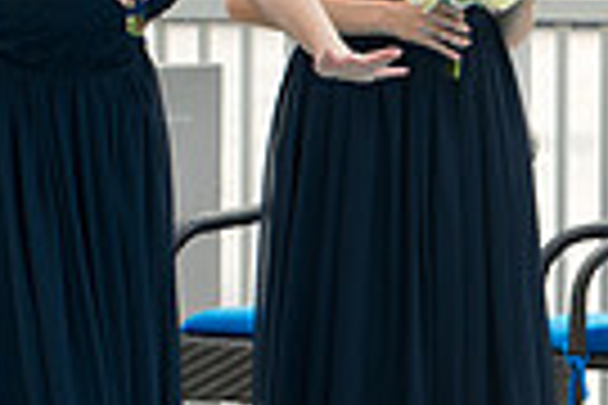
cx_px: 815
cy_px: 216
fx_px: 9086
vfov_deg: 2.6
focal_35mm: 538
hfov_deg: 3.8
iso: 200
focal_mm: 125
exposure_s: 1/200
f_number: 4.5
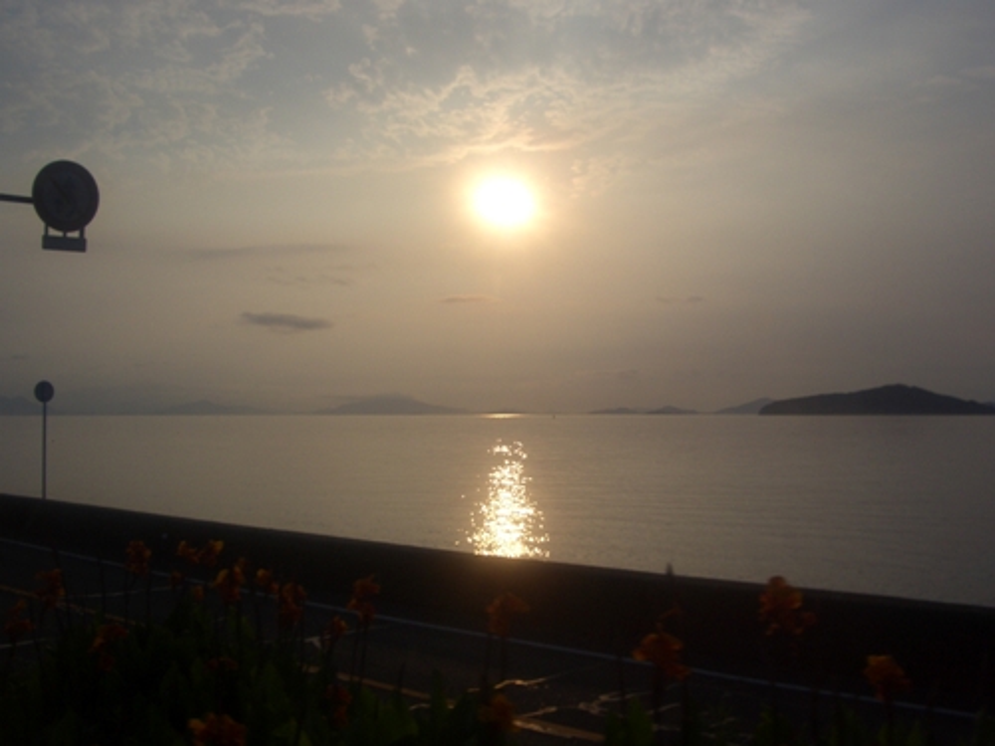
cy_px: 373
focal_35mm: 35
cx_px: 498
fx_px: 1006
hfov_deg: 52.6
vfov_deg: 40.7
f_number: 4.3
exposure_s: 1/1250
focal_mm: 5.8
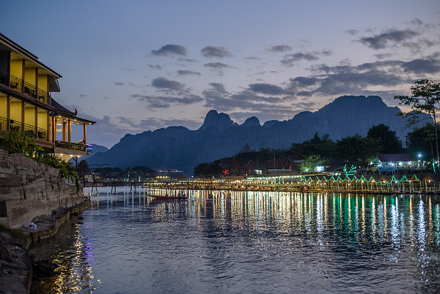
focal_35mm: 50
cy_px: 147
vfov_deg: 27.0
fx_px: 612
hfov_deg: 39.6
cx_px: 220
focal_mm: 50
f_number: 2.8
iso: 1100
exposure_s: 1/100
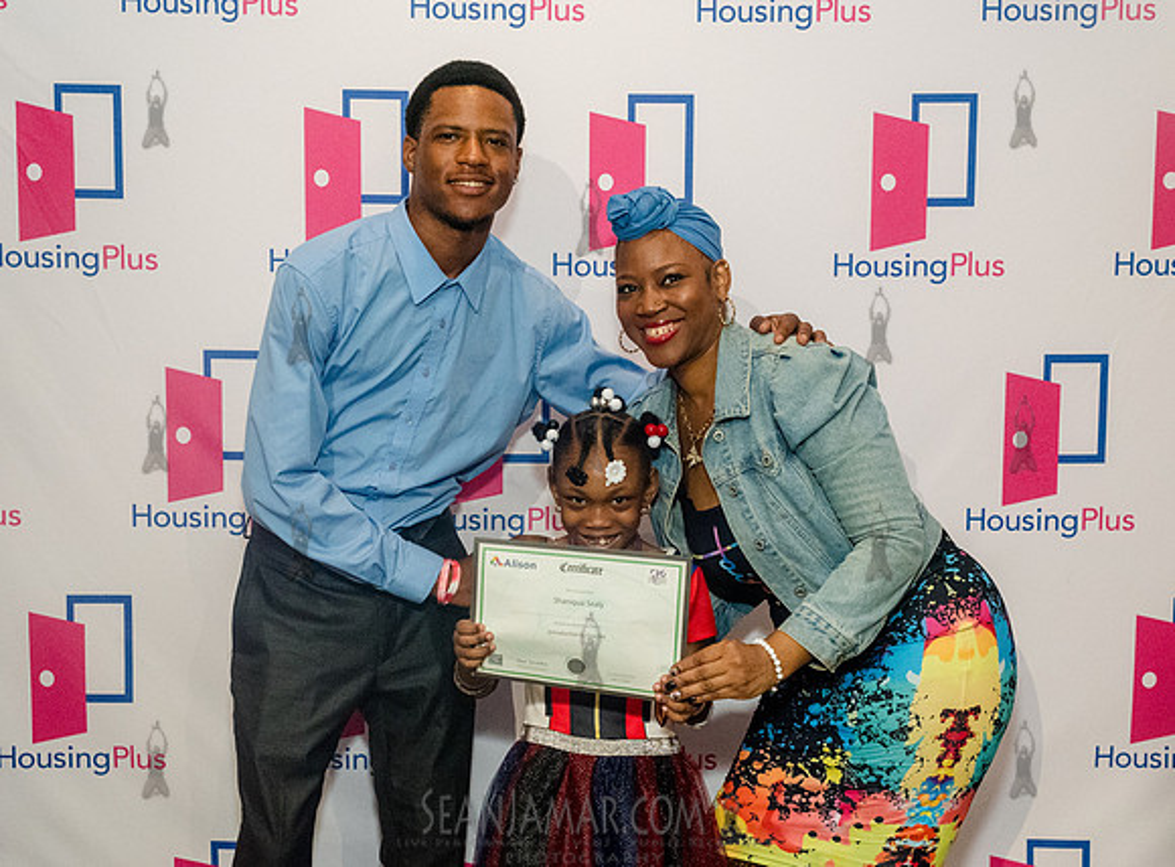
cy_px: 418
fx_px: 1584
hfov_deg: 40.7
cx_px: 597
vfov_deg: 30.6
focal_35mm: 47
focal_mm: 35
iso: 5000
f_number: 5.6
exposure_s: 1/200
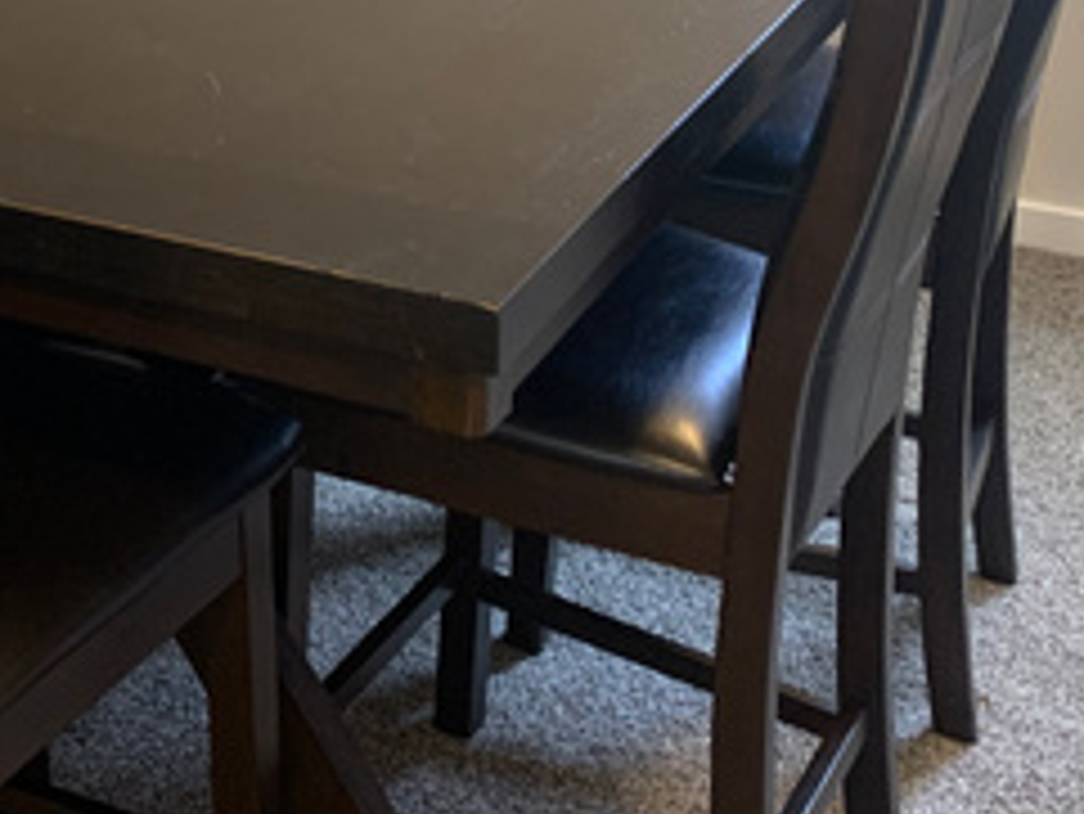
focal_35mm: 69
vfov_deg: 20.5
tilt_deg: -14.2
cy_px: -36
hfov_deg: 27.5
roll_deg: -0.4
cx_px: 198
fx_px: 2162
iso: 200
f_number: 1.8
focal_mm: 4.25
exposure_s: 1/60
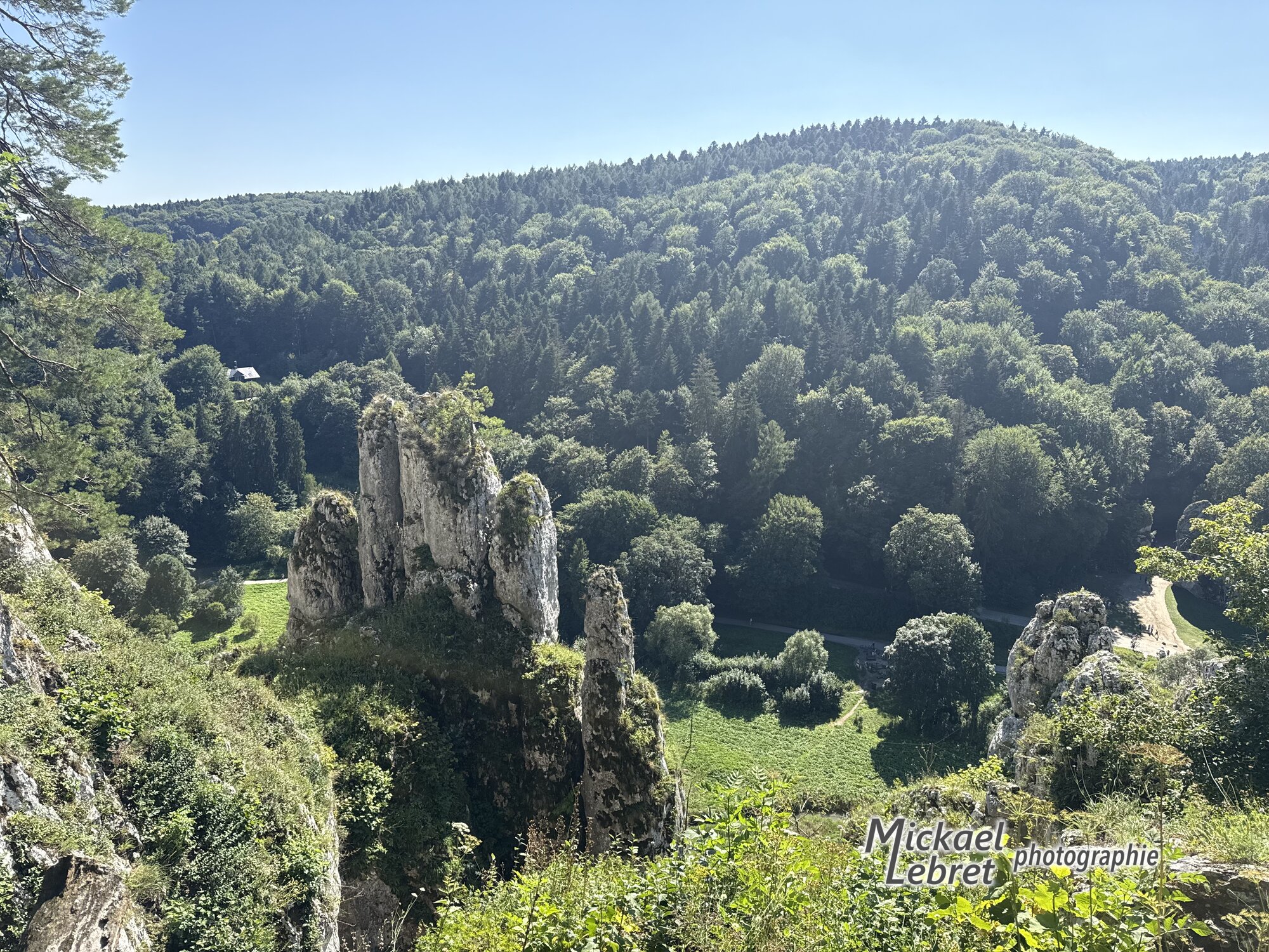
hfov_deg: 71.6
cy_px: 476
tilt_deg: -14.4
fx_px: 880
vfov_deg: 56.8
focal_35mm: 24
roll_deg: -0.4
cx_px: 634
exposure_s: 1/2169
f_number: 1.78
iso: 100
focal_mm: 6.76
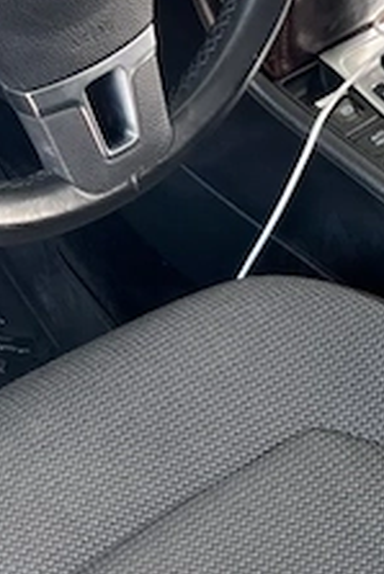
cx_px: -18
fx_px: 1549
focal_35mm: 97
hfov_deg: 13.9
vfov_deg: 20.1
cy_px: -54
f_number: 1.6
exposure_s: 1/121
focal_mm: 5.1
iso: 64
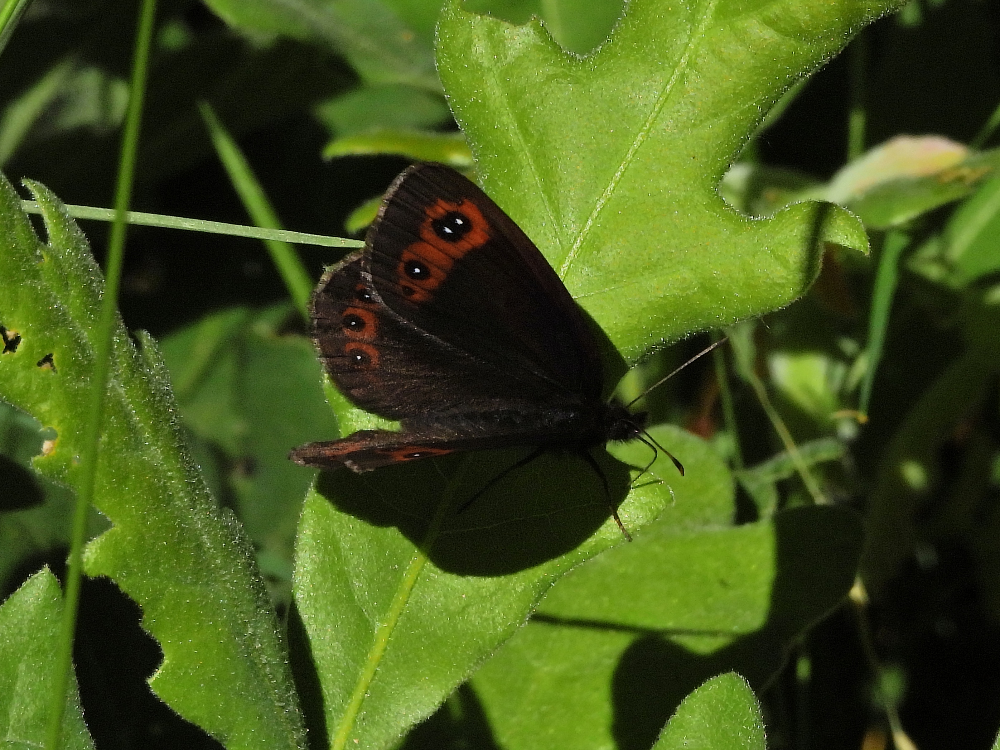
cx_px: 500
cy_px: 375
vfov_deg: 3.0
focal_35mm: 500
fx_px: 14442
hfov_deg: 4.0
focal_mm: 89.2
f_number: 6.3
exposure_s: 1/2000
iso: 200
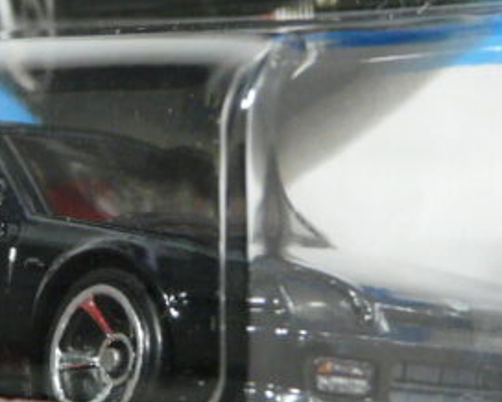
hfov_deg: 8.5
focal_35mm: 226
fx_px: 3360
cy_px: 199
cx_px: 113
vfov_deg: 6.9
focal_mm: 10.8
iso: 200
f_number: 3.2
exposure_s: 1/40
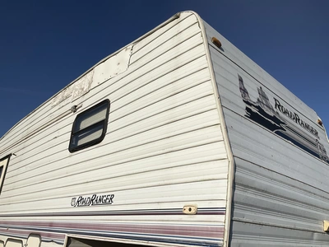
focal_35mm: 29
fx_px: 276
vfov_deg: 48.2
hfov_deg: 61.7
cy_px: 124
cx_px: 164
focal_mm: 3
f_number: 1.8
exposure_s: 1/6536
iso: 25
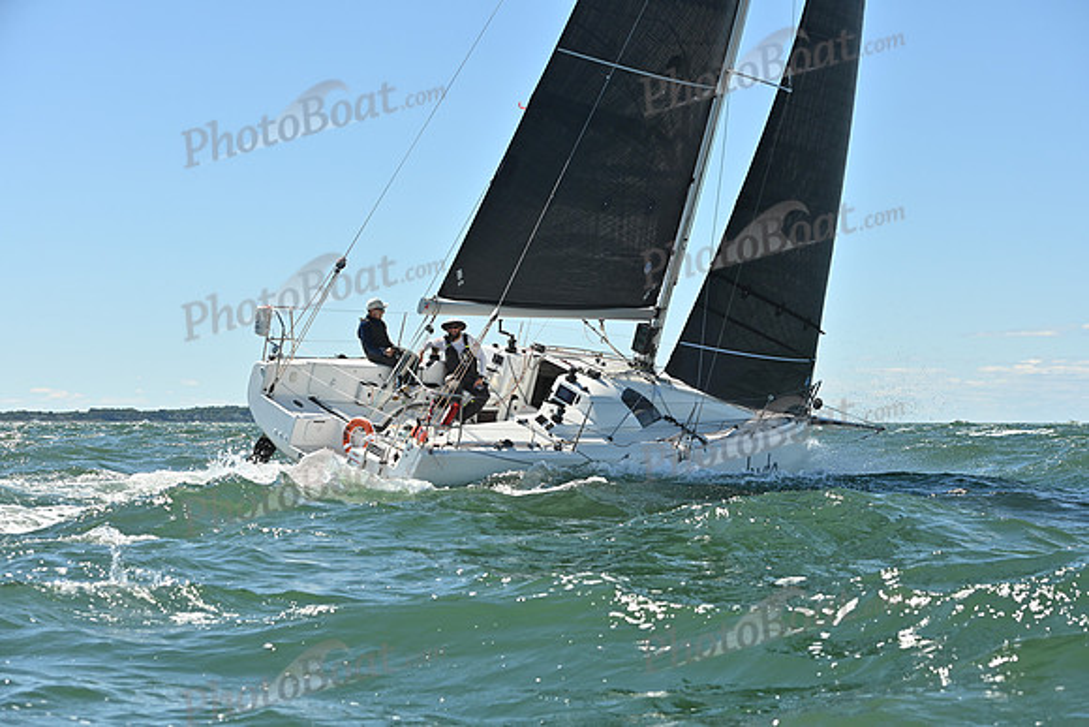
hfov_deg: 28.8
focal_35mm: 70
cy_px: 364
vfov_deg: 19.5
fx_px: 2118
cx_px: 544
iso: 320
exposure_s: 1/1600
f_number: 8
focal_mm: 70
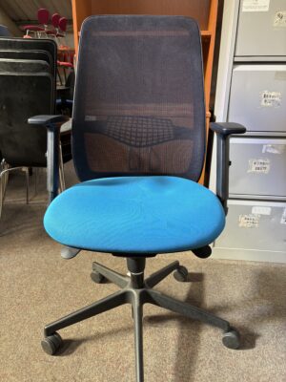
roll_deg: -0.7
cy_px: 191
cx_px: 143
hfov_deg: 53.1
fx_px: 286
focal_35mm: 26
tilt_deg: -20.5
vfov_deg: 67.3
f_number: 1.6
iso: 40
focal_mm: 5.96
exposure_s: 1/121
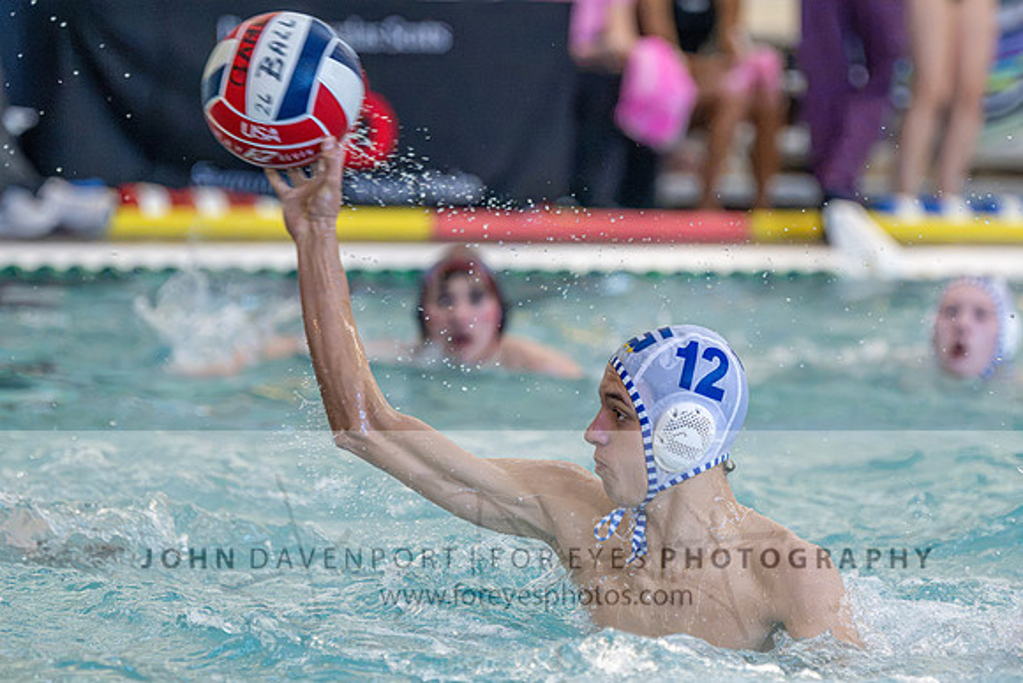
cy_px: 375
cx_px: 633
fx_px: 7740
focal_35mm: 272
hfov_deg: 7.6
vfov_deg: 5.0
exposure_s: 1/1000
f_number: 4
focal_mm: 220
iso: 8000
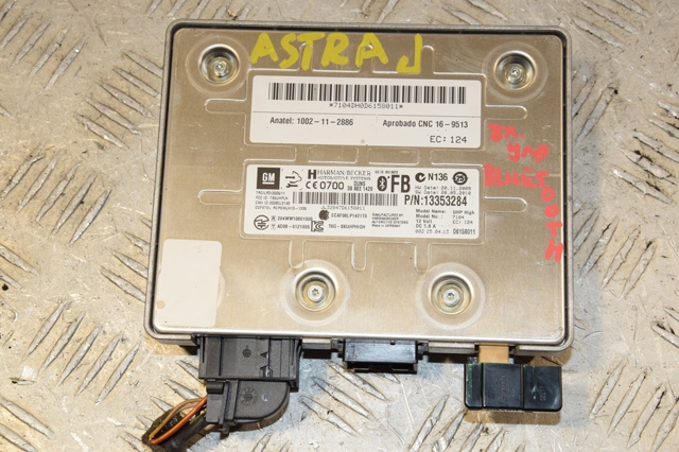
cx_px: 340
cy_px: 226
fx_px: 1414
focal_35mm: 75
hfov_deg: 27.0
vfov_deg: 18.2
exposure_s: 1/200
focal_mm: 50
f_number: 11
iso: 800
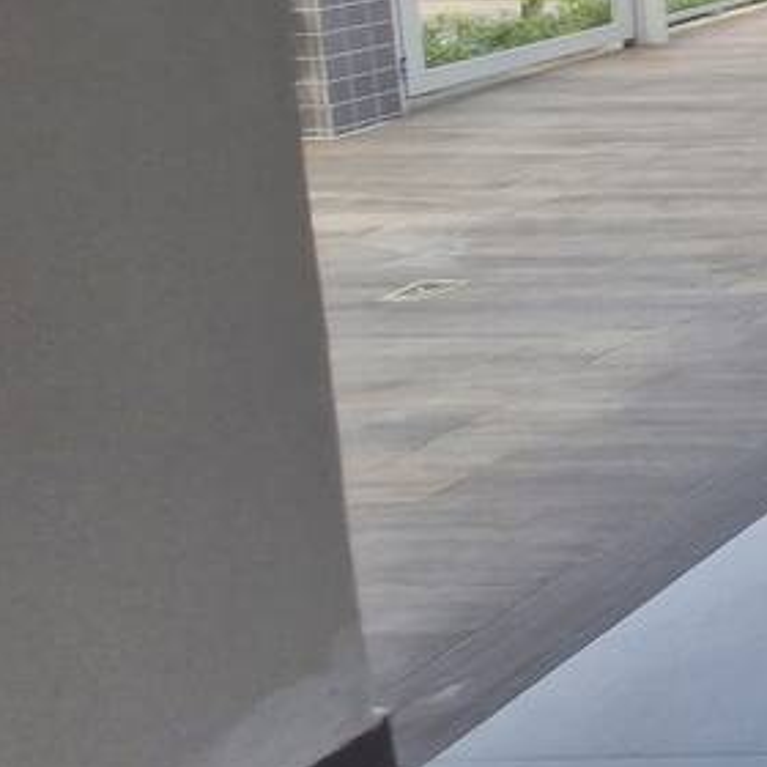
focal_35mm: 59
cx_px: 1874
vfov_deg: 26.0
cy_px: -148
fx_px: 1479
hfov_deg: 14.9
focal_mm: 1.74
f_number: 2.2
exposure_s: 1/604
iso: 50
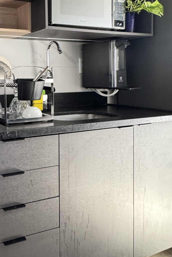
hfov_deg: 32.9
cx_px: -11
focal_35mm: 36
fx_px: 258
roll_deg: +0.8
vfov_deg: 52.1
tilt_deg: -0.9
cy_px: 84
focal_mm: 2.22
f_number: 2.2
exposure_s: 1/63
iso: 320
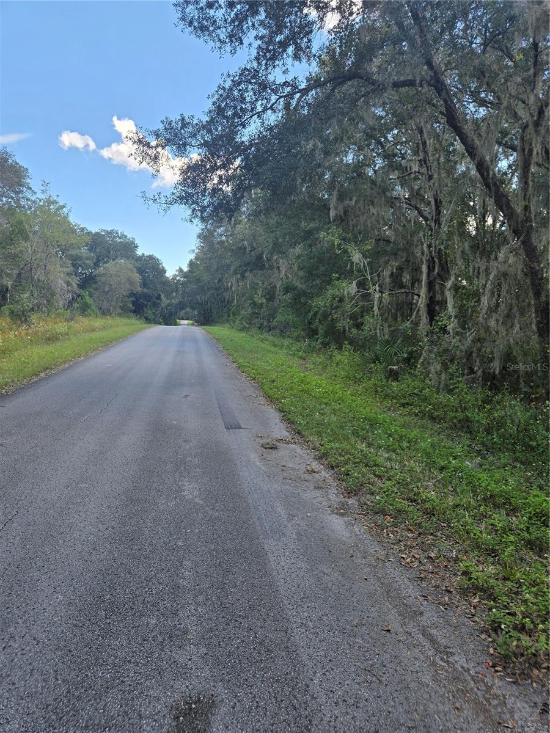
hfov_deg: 58.9
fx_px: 487
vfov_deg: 73.9
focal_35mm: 23
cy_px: 366
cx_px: 275
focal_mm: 5.4
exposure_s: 1/523
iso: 25
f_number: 1.8
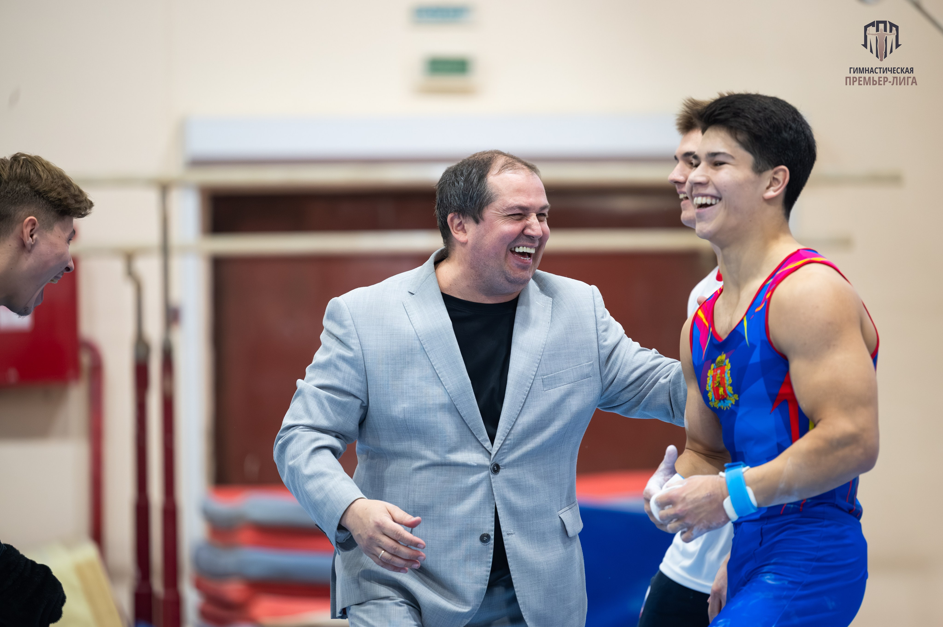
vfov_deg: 7.6
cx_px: 472
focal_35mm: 180
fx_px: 4712
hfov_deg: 11.4
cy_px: 314
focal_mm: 180
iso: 2000
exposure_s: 1/800
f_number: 2.8
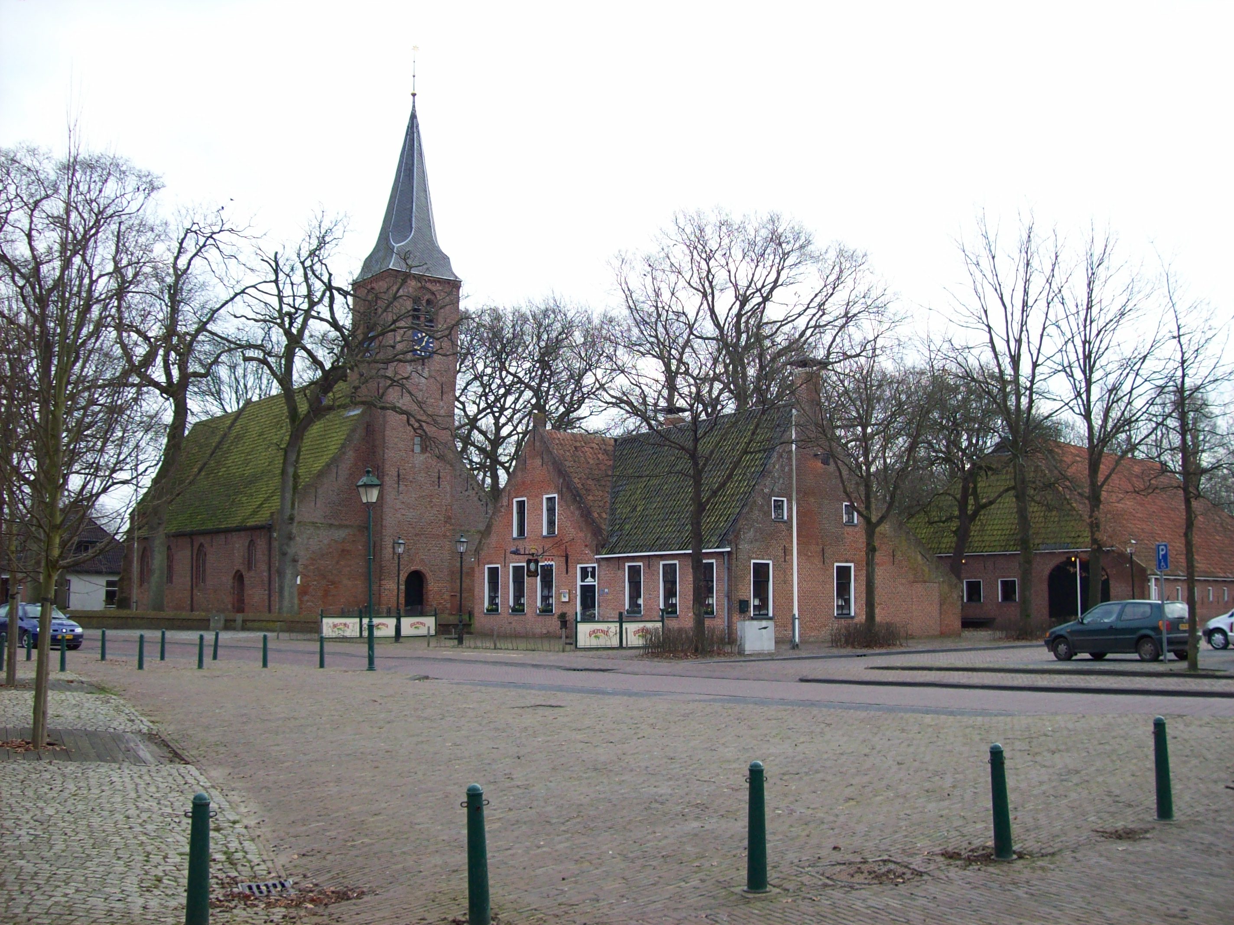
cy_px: 462
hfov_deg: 51.4
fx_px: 1283
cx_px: 617
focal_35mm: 36
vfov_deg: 39.6
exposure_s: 1/221
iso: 80
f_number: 2.7
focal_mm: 6
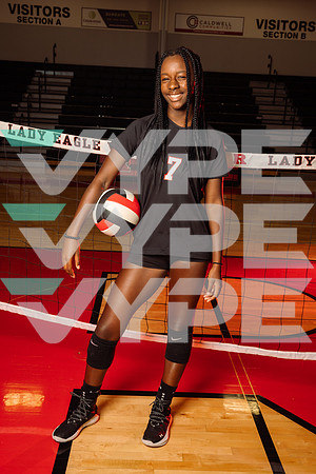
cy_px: 237
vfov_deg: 45.4
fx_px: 566
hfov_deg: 31.2
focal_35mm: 43
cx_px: 158
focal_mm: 43
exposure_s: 1/250
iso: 160
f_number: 8
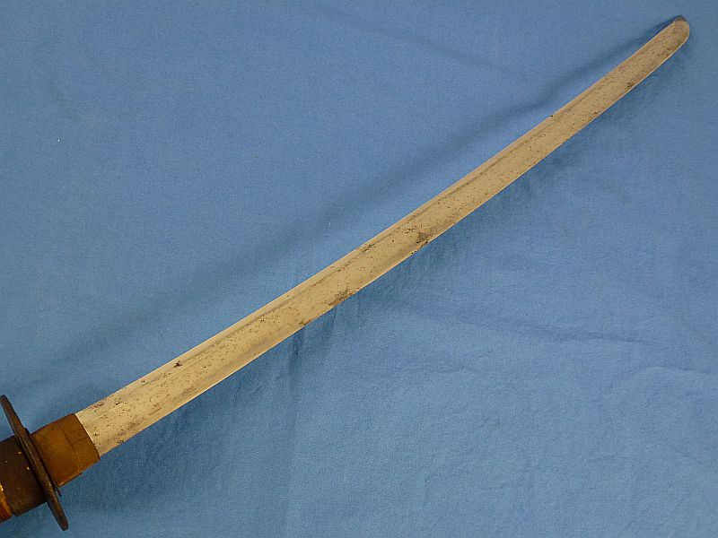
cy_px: 269
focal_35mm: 36
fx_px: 747
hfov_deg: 51.4
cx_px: 359
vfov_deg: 39.7
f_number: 3.7
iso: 200
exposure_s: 1/60
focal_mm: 6.4
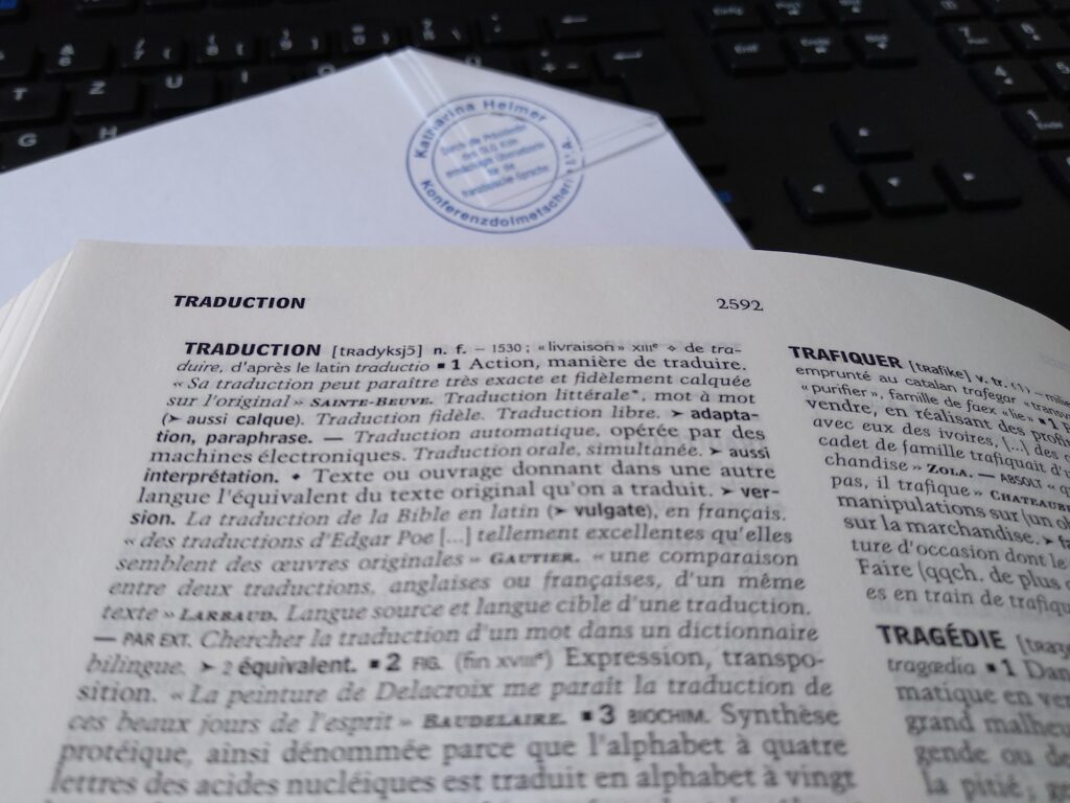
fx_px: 804
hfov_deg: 67.3
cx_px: 535
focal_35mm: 26
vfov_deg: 53.1
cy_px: 402
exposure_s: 1/107
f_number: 2.2
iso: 100
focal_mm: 3.83
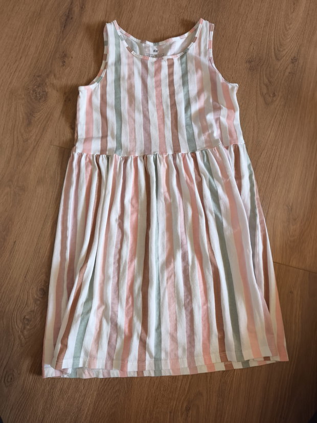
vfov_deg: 73.9
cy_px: 212
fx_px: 281
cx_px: 158
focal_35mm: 23
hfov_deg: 58.9
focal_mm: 6.57
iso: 640
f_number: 1.6
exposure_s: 1/50
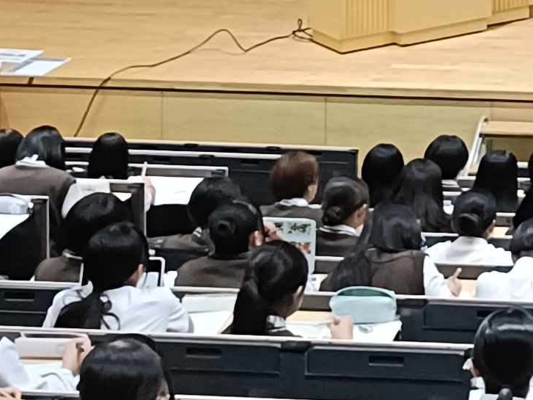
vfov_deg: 8.7
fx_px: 2448
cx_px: 1019
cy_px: -490
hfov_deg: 11.4
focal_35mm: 159
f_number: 1.7
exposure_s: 1/50
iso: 1250
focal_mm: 4.7
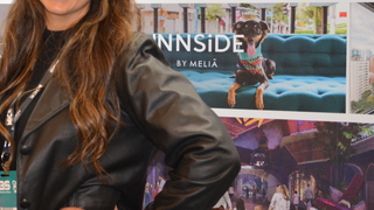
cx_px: 49
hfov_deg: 20.4
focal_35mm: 103
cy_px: 27
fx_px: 1021
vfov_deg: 11.7
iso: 640
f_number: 4
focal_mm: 30
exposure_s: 1/60
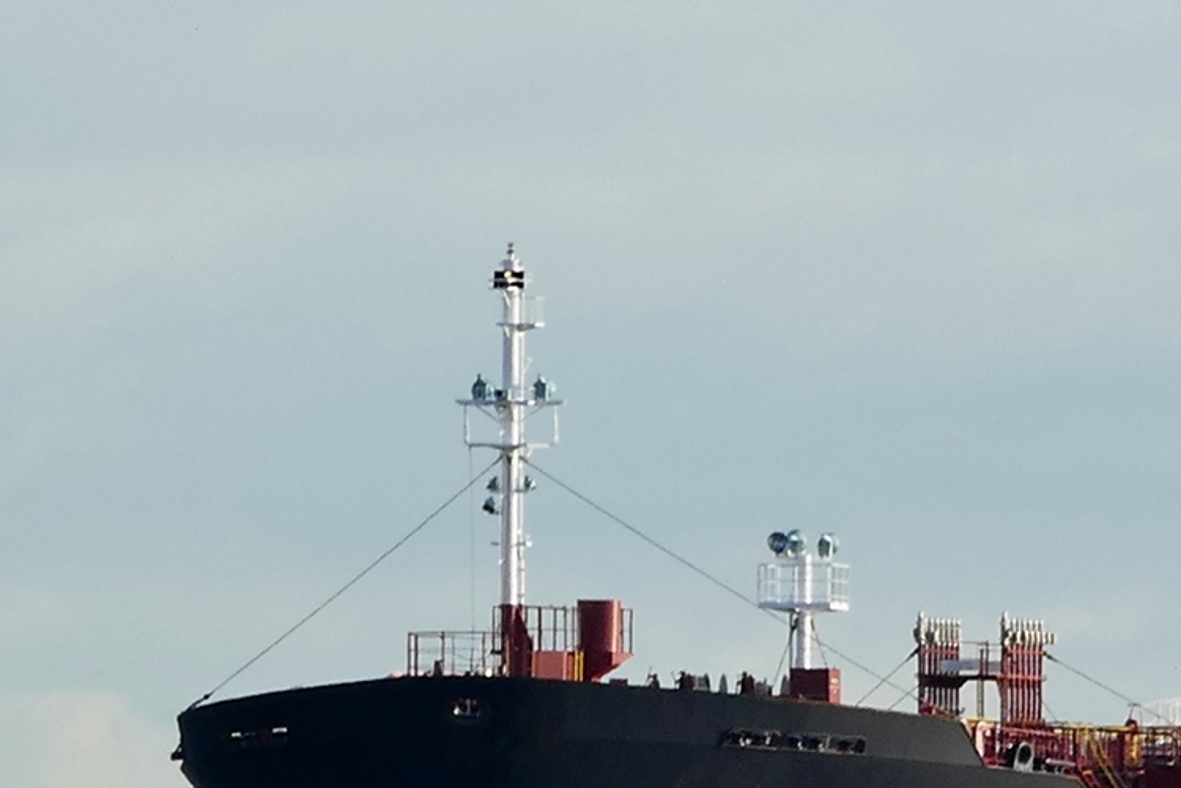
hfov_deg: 1.1
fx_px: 63015
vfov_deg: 0.7
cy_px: 744
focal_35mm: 1921
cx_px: 1231
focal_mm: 146
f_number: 5.6
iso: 125
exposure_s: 1/400
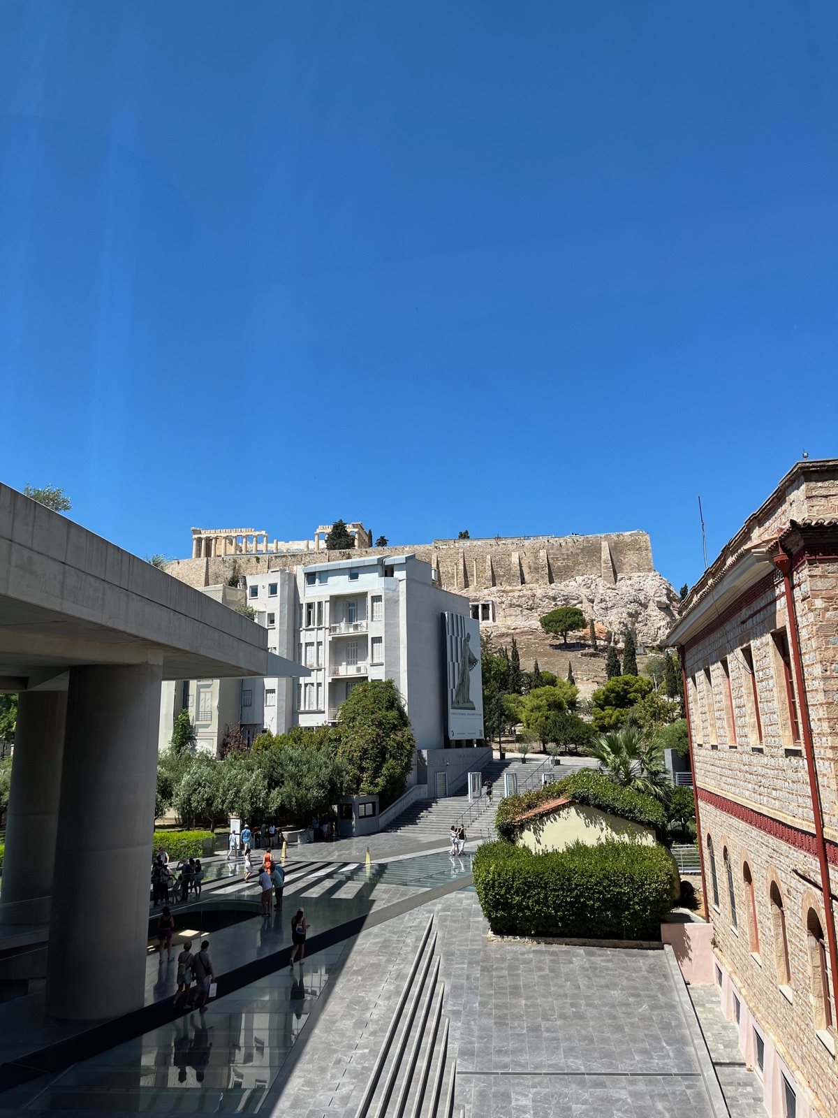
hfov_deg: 53.1
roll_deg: -0.1
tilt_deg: +12.9
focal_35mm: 26
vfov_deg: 67.3
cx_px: 419
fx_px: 839
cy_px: 559
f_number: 1.6
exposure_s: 1/2222
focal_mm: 5.1
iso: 50
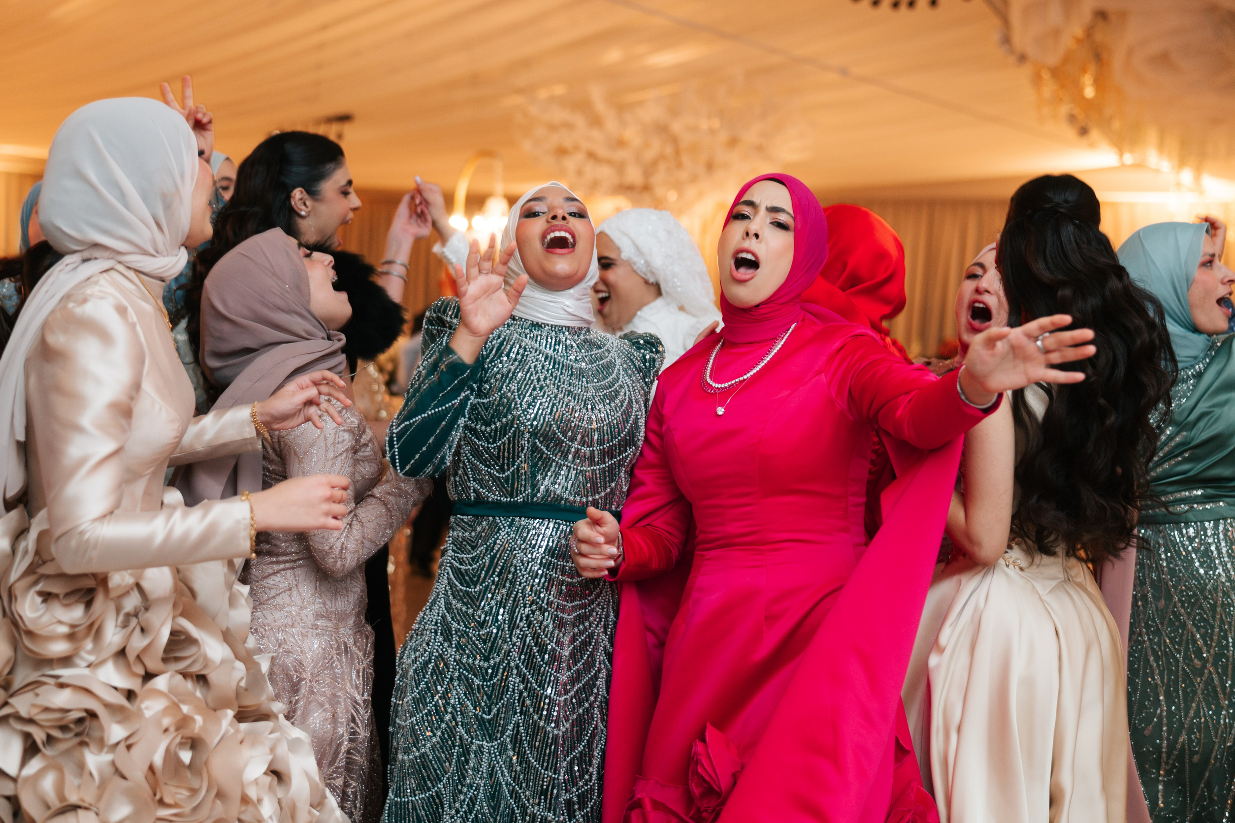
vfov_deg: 26.5
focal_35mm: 51
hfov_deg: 38.9
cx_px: 615
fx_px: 1749
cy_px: 418
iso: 500
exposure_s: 1/100
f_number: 2.2
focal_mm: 49
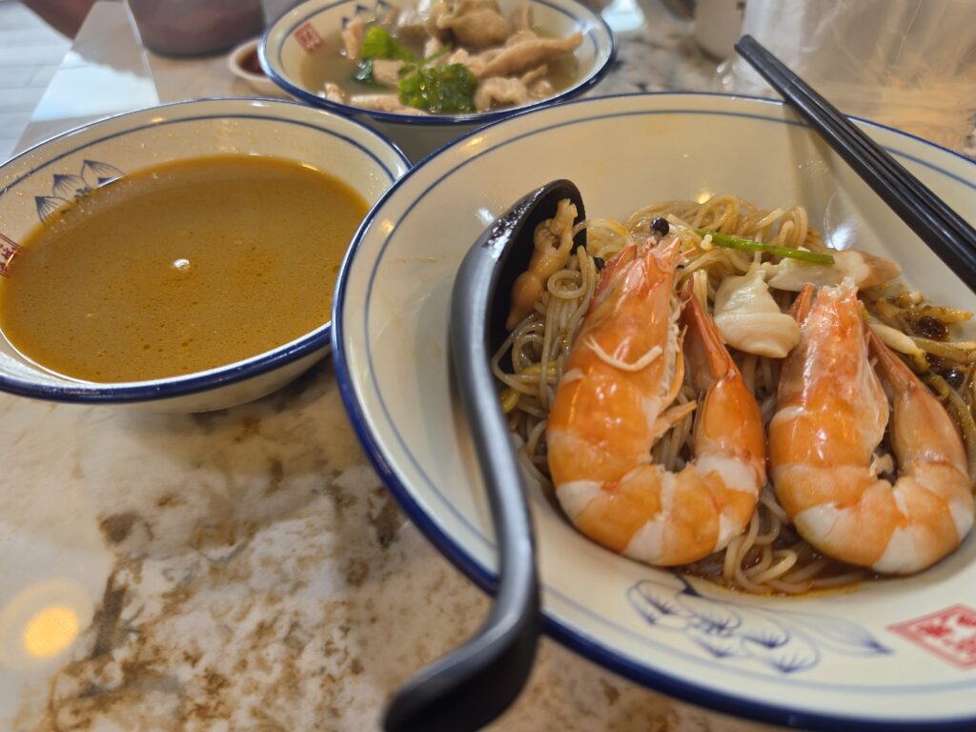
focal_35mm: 23
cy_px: 366
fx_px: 648
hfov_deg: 73.9
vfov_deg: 58.9
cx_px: 488
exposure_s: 1/66
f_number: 1.4
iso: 25
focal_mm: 6.5
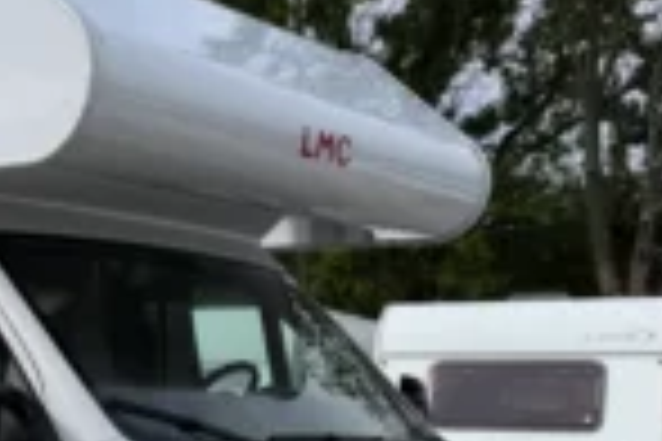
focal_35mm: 68
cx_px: 45
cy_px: 414
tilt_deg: +0.0
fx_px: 1250
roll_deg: -0.8
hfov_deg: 28.3
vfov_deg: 19.6
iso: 80
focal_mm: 6.76
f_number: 1.78
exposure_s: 1/5319
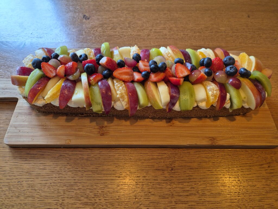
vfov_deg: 58.9
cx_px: 139
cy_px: 104
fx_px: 185
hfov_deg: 73.9
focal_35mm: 23
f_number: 1.8
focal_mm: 5.4
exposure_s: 1/100
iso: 400
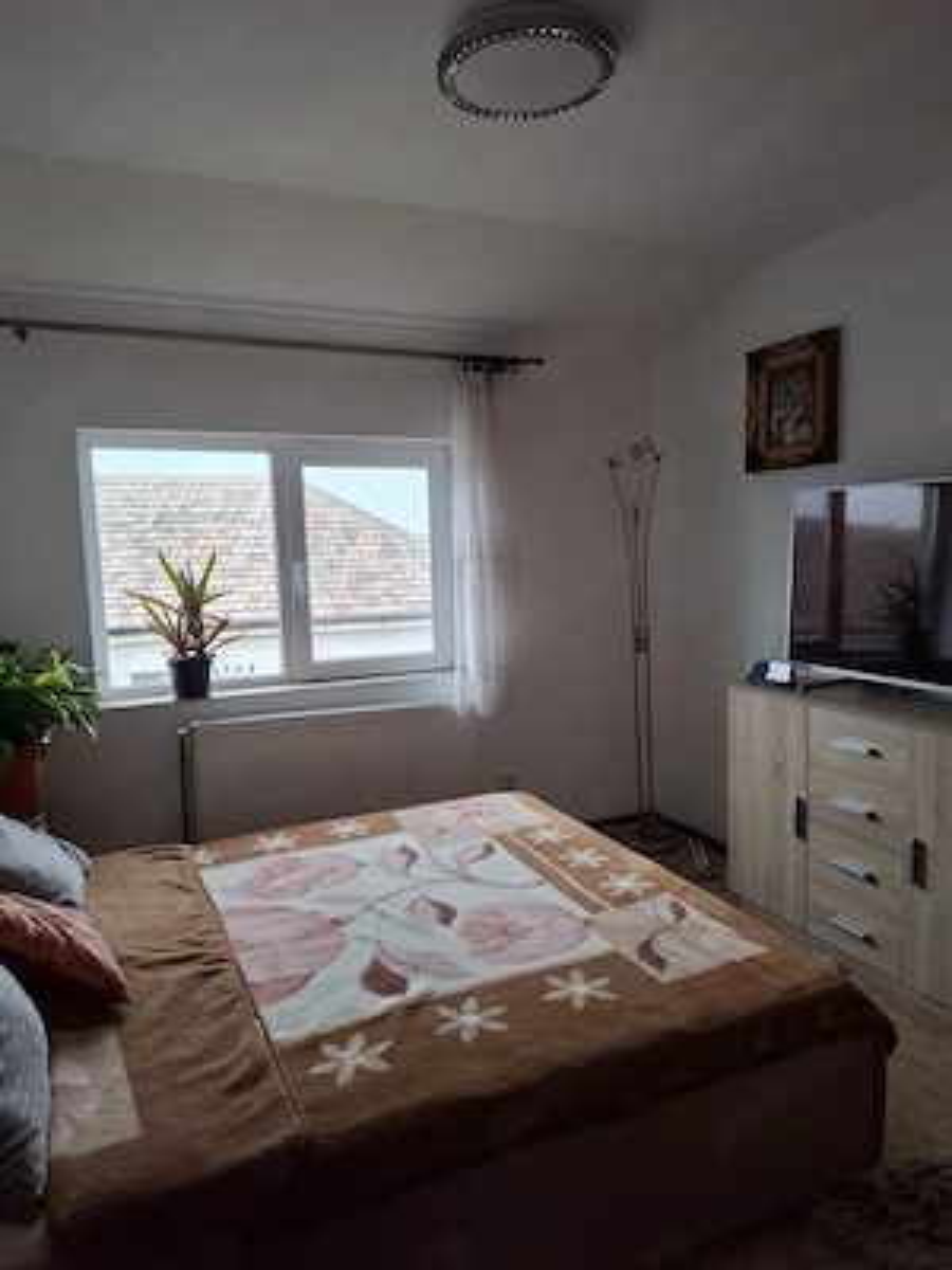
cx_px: 476
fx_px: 843
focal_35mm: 23
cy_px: 635
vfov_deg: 73.9
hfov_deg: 58.9
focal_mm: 5.54
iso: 100
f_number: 1.8
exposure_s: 1/100
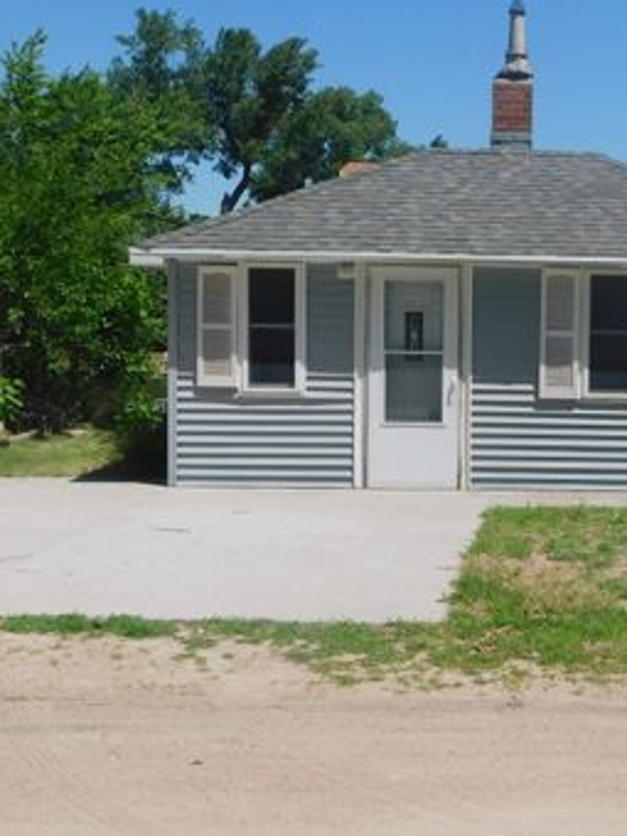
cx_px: 546
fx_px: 1280
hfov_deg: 26.7
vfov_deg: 36.2
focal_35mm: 53
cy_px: 444
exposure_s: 1/500
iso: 125
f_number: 7
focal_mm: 6.3
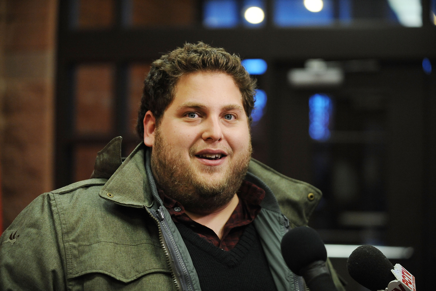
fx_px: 968
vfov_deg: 17.0
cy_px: 146
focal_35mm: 80
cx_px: 218
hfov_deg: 25.4
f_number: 2.8
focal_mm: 80
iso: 2500
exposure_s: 1/320
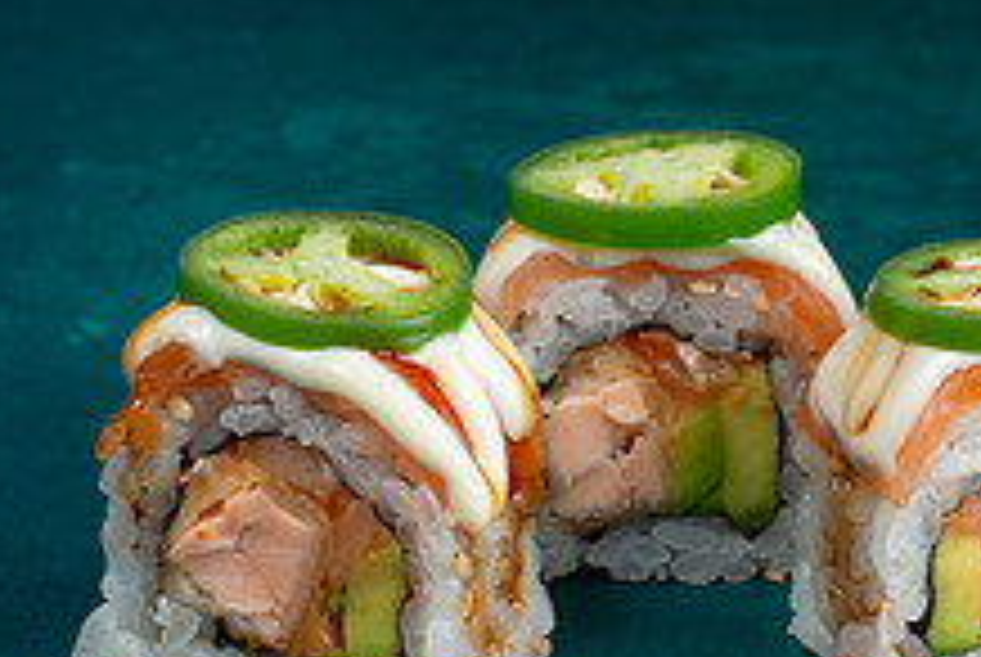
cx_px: 598
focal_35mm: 142
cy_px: 424
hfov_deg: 14.4
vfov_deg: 9.7
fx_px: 3875
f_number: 9
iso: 250
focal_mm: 50
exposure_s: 1/250
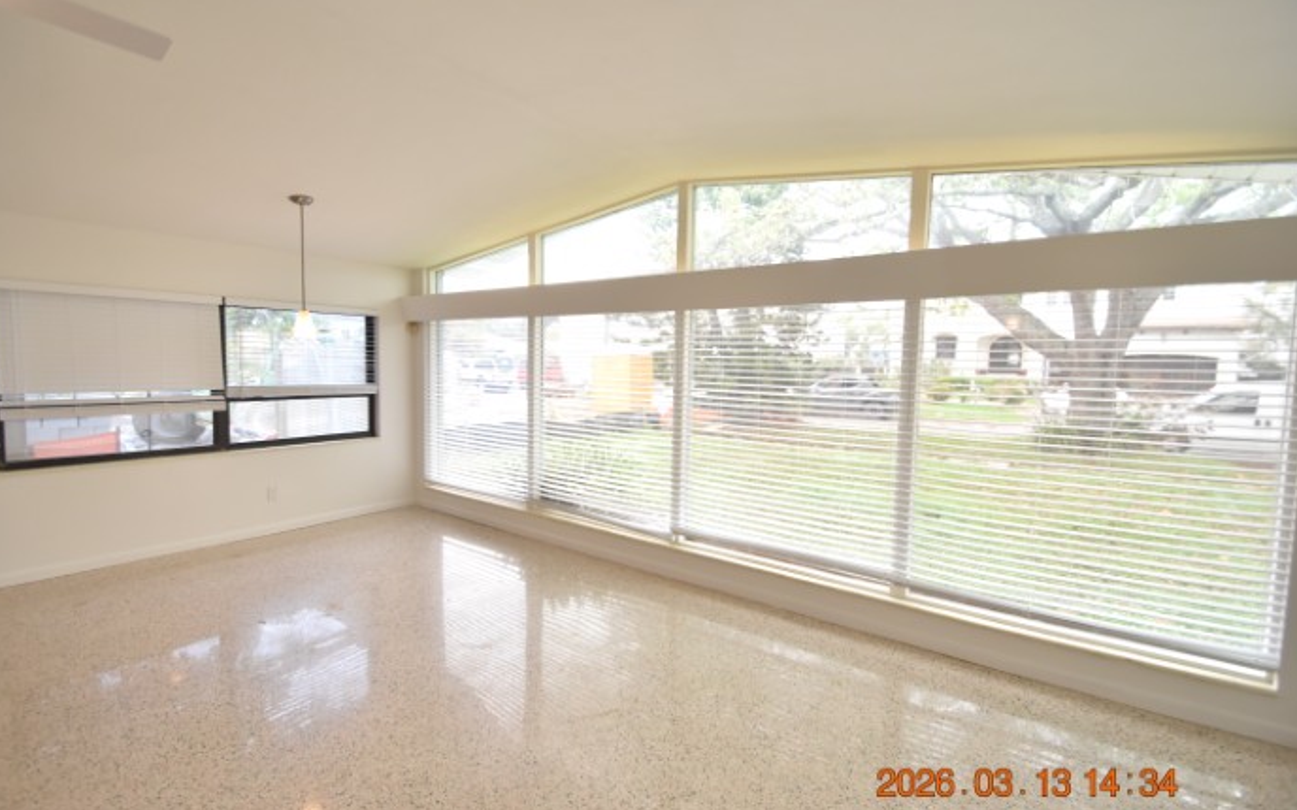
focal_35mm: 16
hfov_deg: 97.8
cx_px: 628
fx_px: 566
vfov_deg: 71.3
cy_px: 399
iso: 800
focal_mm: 10
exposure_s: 1/180
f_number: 3.5
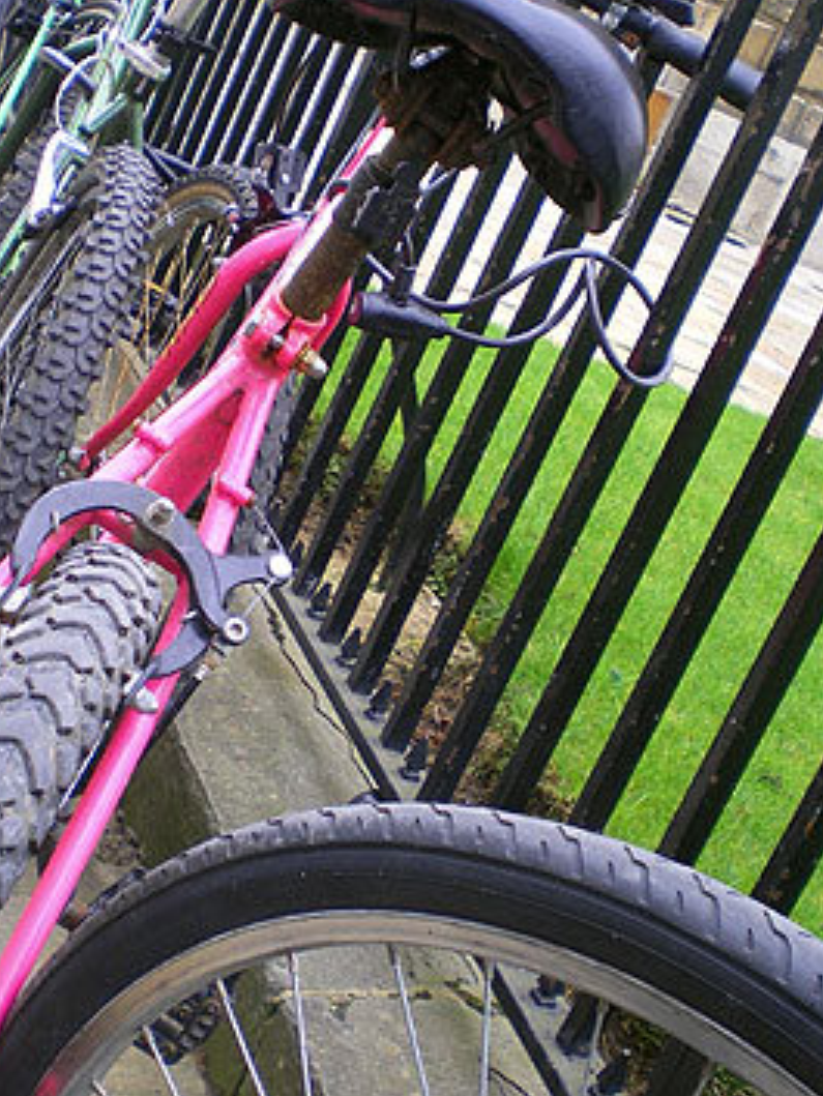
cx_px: 289
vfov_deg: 34.2
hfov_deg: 26.0
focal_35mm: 56
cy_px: 438
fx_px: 1774
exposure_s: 1/30
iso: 64
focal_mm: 6.3
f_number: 3.1
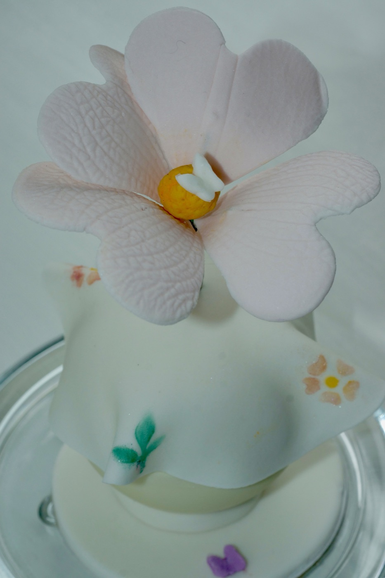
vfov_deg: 27.0
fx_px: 1203
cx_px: 192
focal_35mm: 75
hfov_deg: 18.2
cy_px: 289
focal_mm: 50
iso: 400
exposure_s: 1/80
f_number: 9
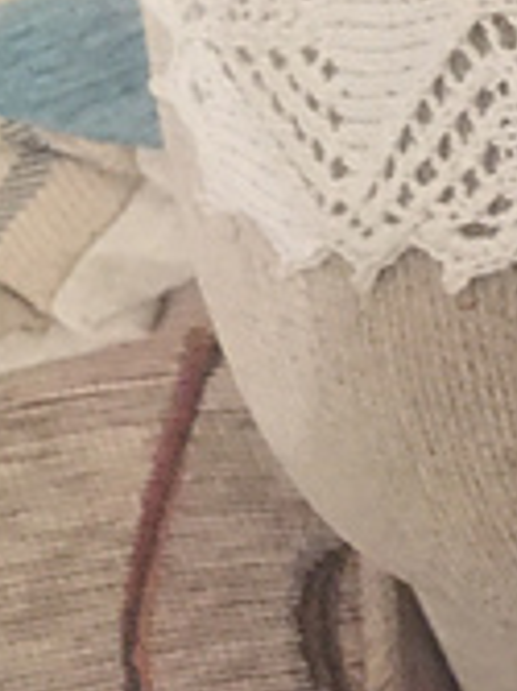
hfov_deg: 12.5
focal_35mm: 111
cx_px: 835
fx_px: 2213
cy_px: -87
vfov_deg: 17.1
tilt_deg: -82.6
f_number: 2.2
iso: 400
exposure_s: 1/17
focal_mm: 4.15
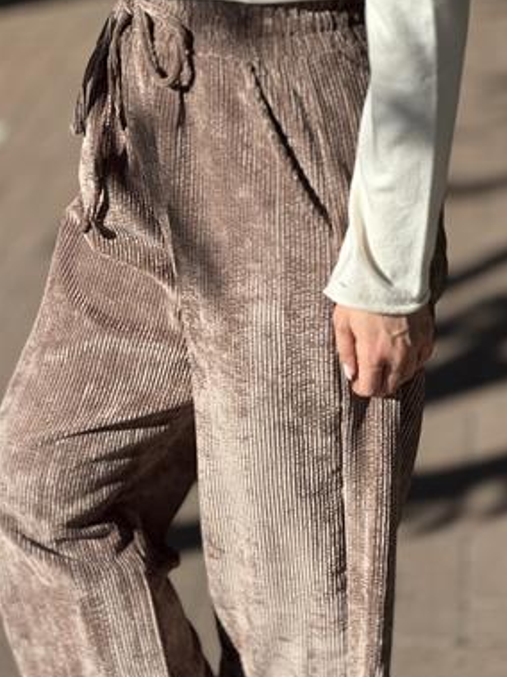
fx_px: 1641
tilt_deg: -26.5
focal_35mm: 84
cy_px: 330
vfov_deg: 23.3
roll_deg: +0.0
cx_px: 273
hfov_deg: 17.6
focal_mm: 9
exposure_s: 1/723
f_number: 2.8
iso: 32
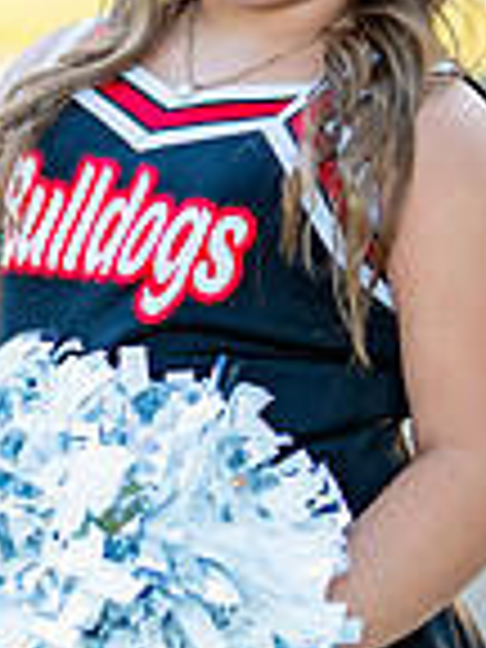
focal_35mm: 241
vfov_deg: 8.2
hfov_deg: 6.2
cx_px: 247
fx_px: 4511
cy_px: 222
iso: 200
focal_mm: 50
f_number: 1.2
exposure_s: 1/800
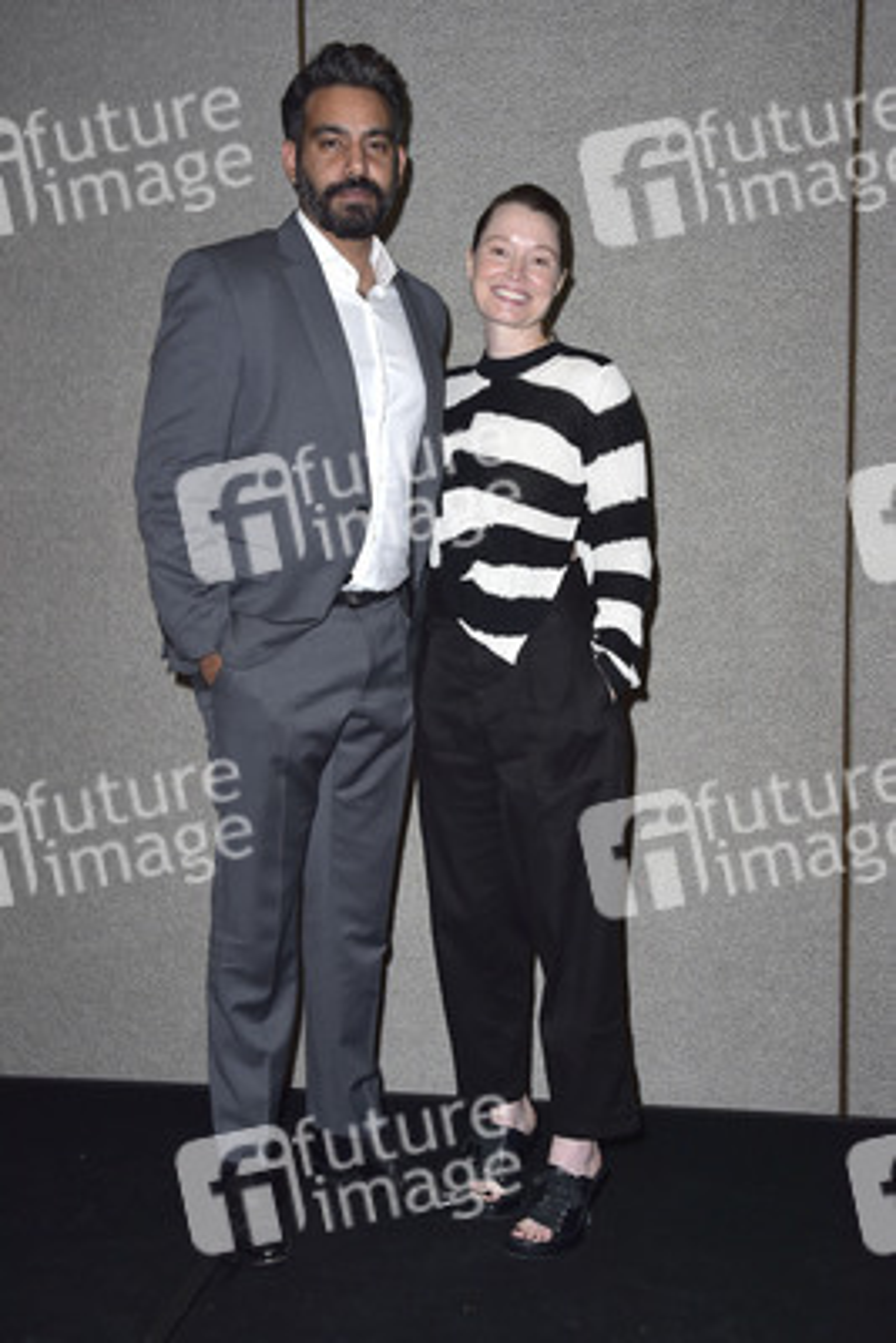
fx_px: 1417
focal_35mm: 38
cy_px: 672
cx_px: 448
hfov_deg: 35.1
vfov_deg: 50.7
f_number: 6.3
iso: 500
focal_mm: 38
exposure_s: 1/250
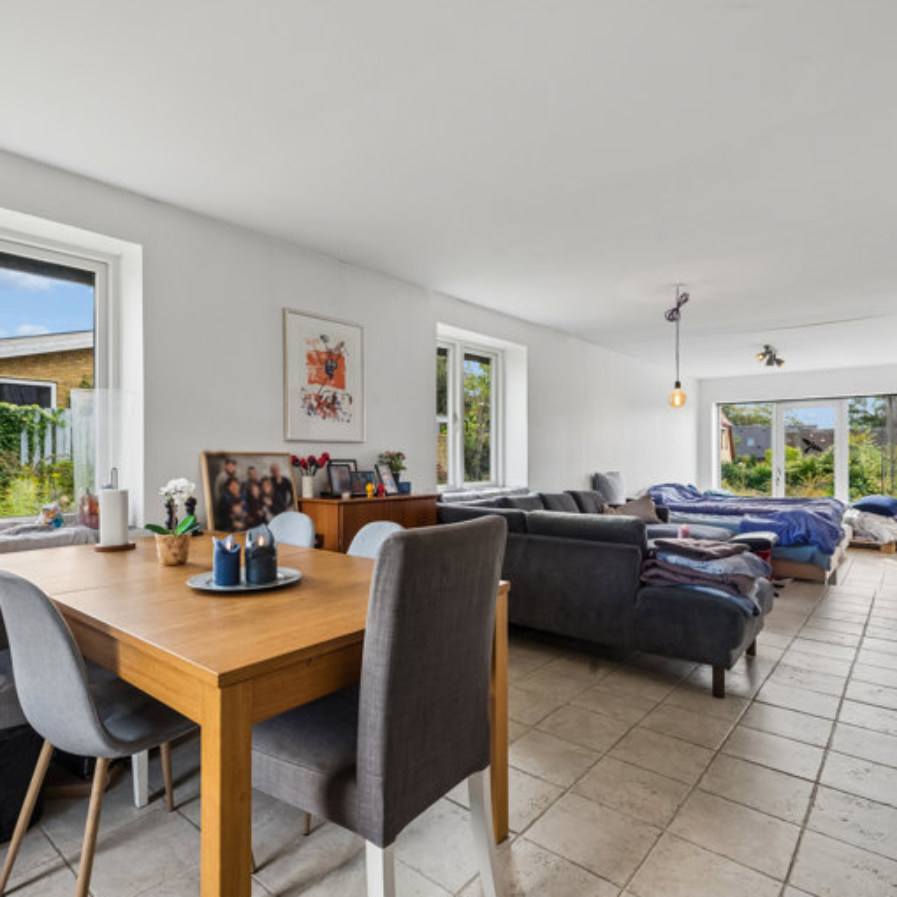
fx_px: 586
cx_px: 408
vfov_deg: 74.8
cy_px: 463
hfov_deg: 74.7
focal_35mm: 20
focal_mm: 15
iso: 200
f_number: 10
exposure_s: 1/10
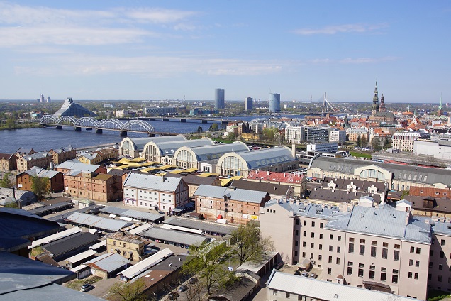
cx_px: 226
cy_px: 150
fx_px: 376
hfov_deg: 61.9
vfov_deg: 43.6
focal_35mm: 30
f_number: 11
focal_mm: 20
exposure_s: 1/320
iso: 200
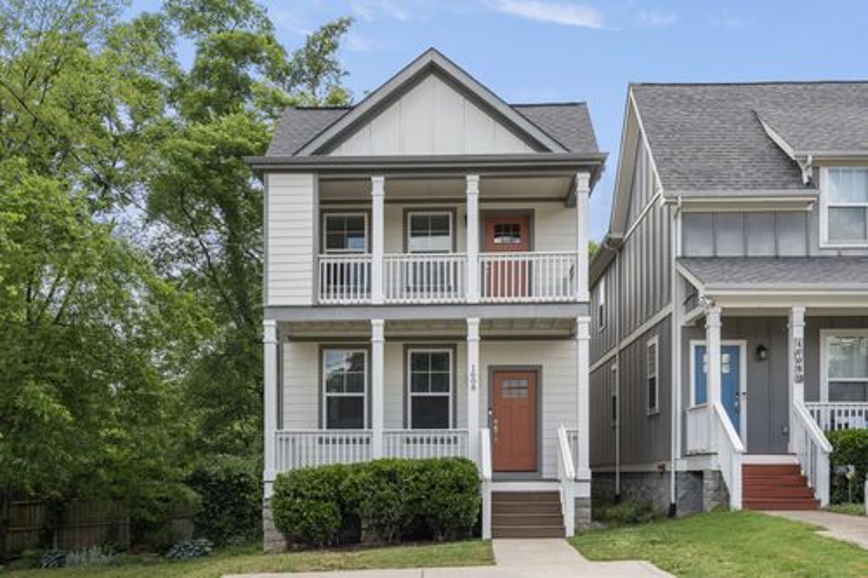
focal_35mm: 31
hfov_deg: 60.3
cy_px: 289
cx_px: 434
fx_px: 747
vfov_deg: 42.3
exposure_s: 1/125
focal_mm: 31
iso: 100
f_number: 8
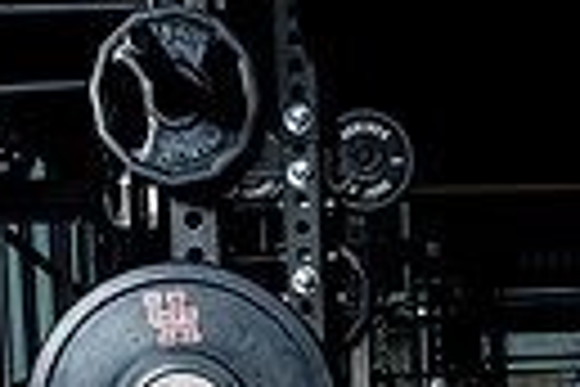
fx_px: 2030
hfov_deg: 15.9
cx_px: 616
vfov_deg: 9.5
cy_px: 976
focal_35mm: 126
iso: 640
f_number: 9
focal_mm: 36
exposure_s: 1/250
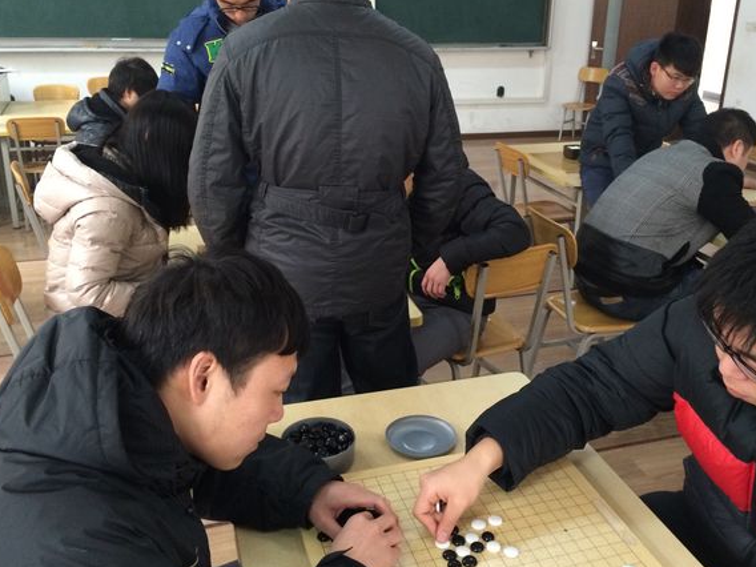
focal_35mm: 37
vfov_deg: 38.6
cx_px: 425
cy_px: 248
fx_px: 808
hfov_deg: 50.0
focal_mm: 4.12
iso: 320
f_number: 2.2
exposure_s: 1/24
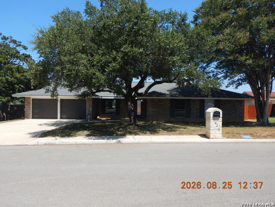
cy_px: 104
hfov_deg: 71.6
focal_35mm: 24
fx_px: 191
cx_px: 138
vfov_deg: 56.8
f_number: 4.1
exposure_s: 1/800
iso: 125
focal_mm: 4.3
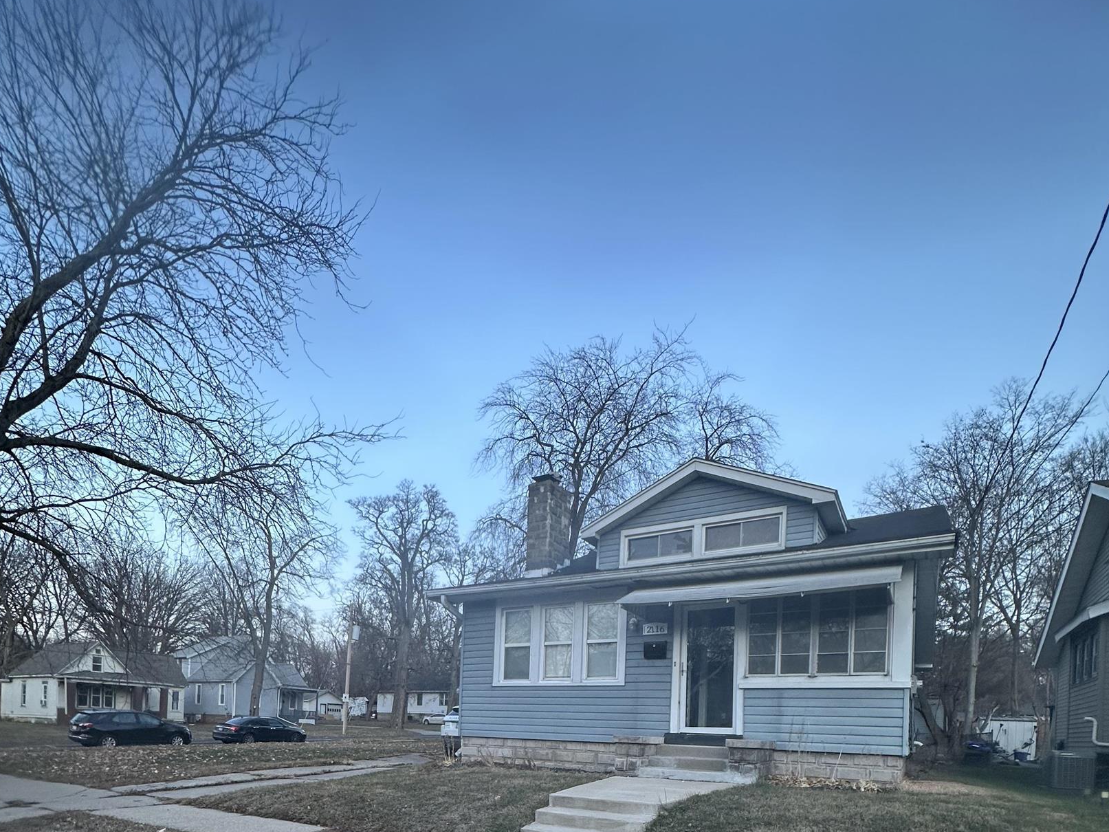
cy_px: 727
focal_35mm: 20
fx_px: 641
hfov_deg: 81.7
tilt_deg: +0.1
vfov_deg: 57.9
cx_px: 529
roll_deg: -2.2
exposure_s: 1/99
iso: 160
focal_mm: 2.22
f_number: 2.2
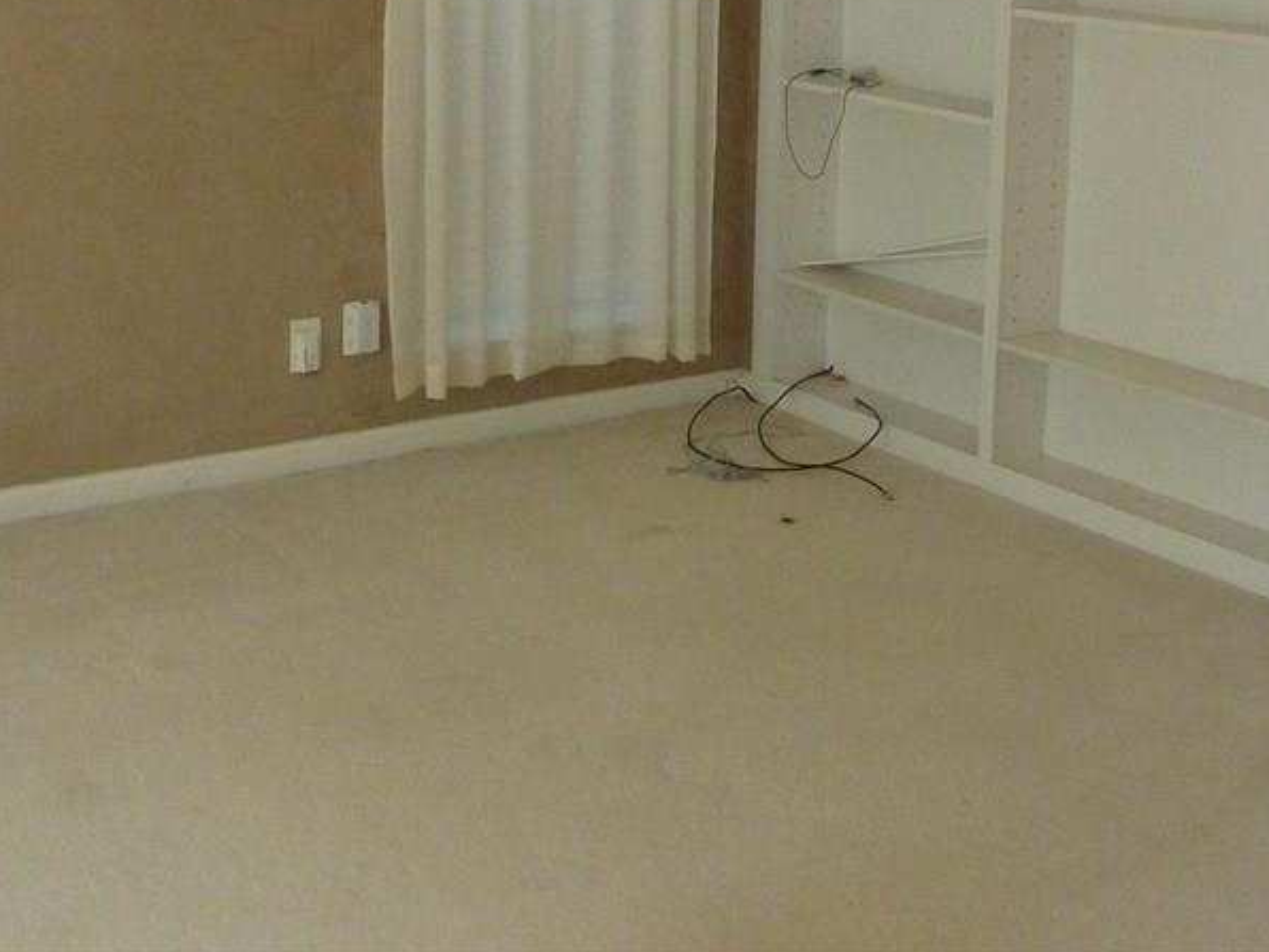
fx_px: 2016
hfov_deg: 34.9
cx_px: 743
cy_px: 138
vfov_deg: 25.9
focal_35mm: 55
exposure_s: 1/400
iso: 400
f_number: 3.3
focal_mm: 4.4
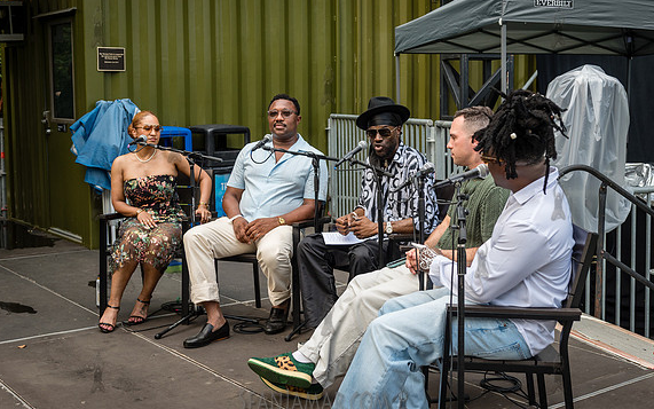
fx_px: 891
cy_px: 178
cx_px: 371
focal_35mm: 50
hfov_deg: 40.2
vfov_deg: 25.8
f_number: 4
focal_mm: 42
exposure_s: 1/500
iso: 320
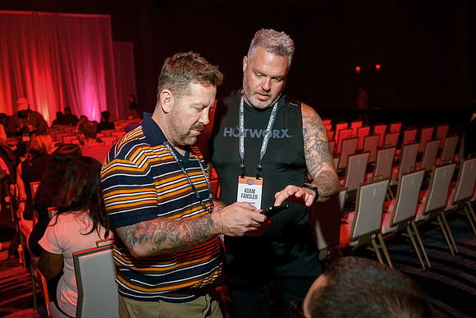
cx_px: 238
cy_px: 159
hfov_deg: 54.4
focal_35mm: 35
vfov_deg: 37.9
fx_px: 463
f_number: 4
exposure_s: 1/160
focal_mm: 35
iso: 1250
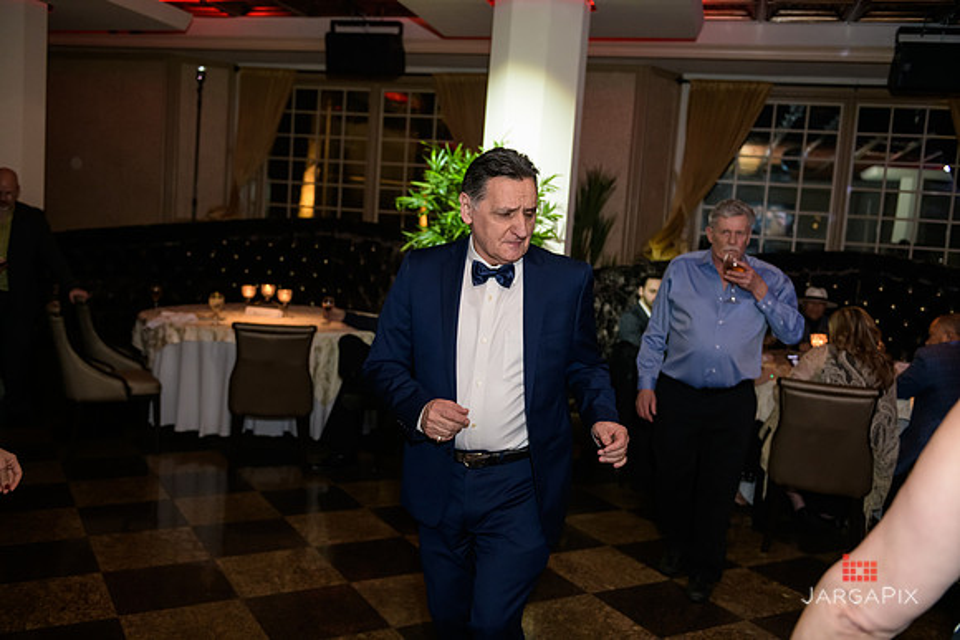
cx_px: 480
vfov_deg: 37.9
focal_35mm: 35
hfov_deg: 54.4
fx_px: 934
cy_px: 320
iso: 1600
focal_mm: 35
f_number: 3.2
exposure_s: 1/125
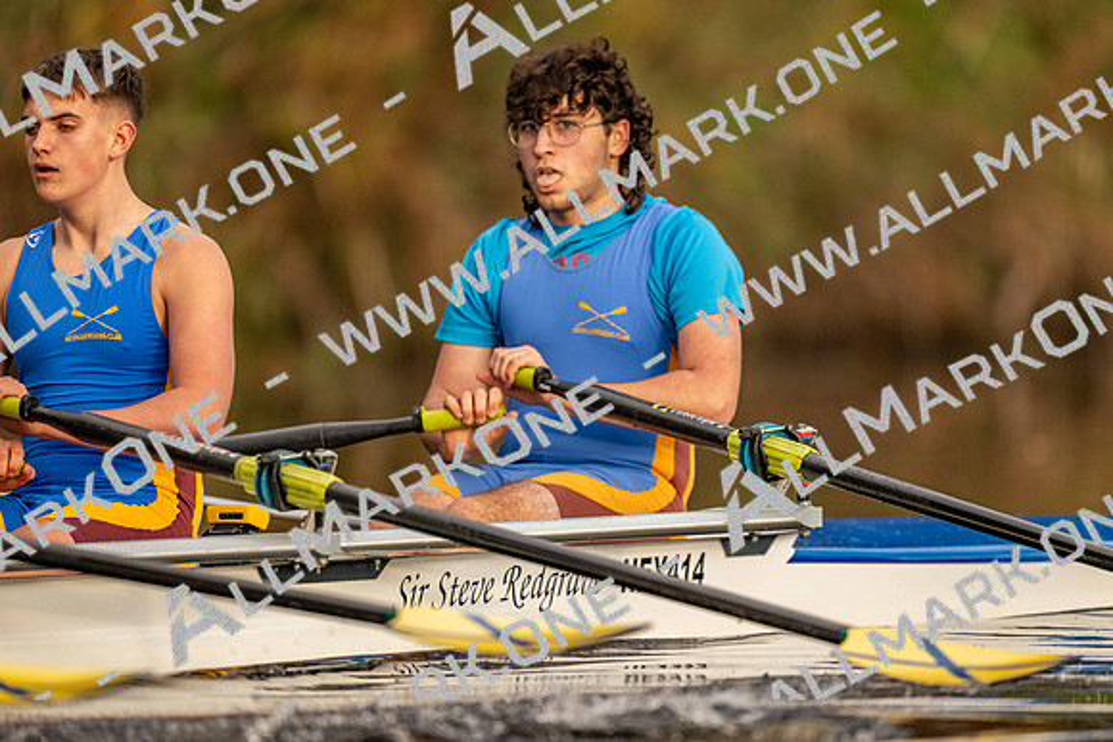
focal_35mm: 600
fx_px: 18553
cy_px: 371
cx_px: 556
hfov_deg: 3.4
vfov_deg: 2.3
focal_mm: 600
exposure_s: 1/2500
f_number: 4
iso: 1800
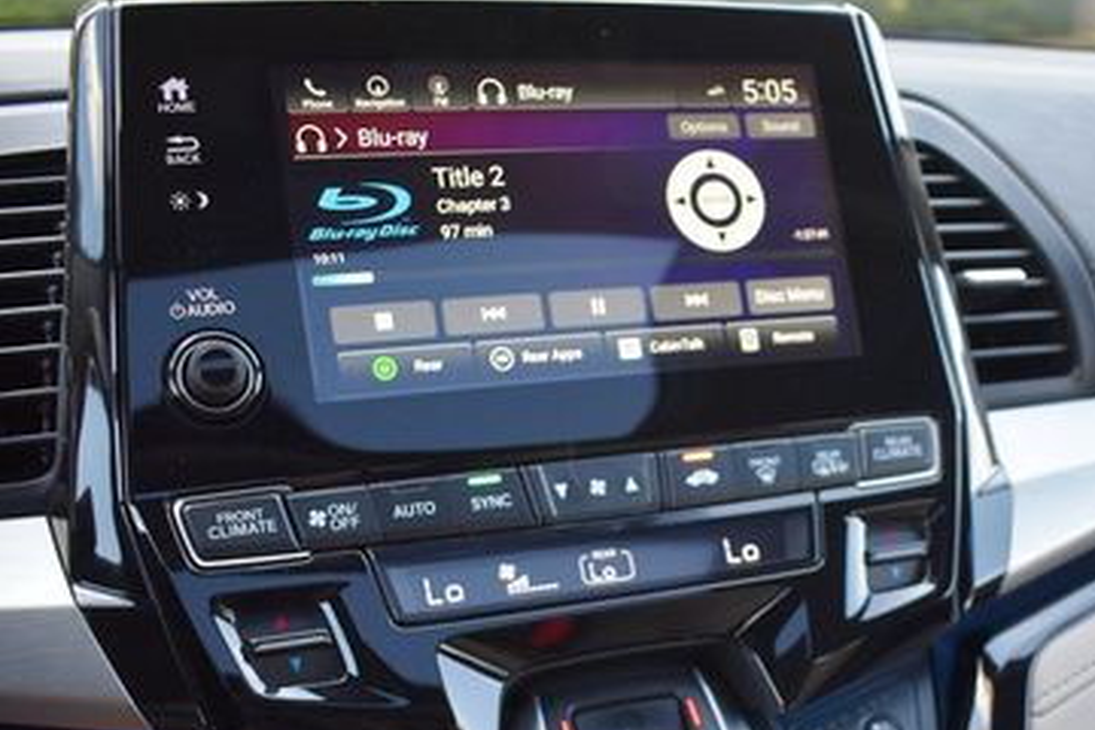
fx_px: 1460
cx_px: 776
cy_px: 616
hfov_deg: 40.3
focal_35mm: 48
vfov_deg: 27.3
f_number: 3.5
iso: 720
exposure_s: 1/250
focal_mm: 18
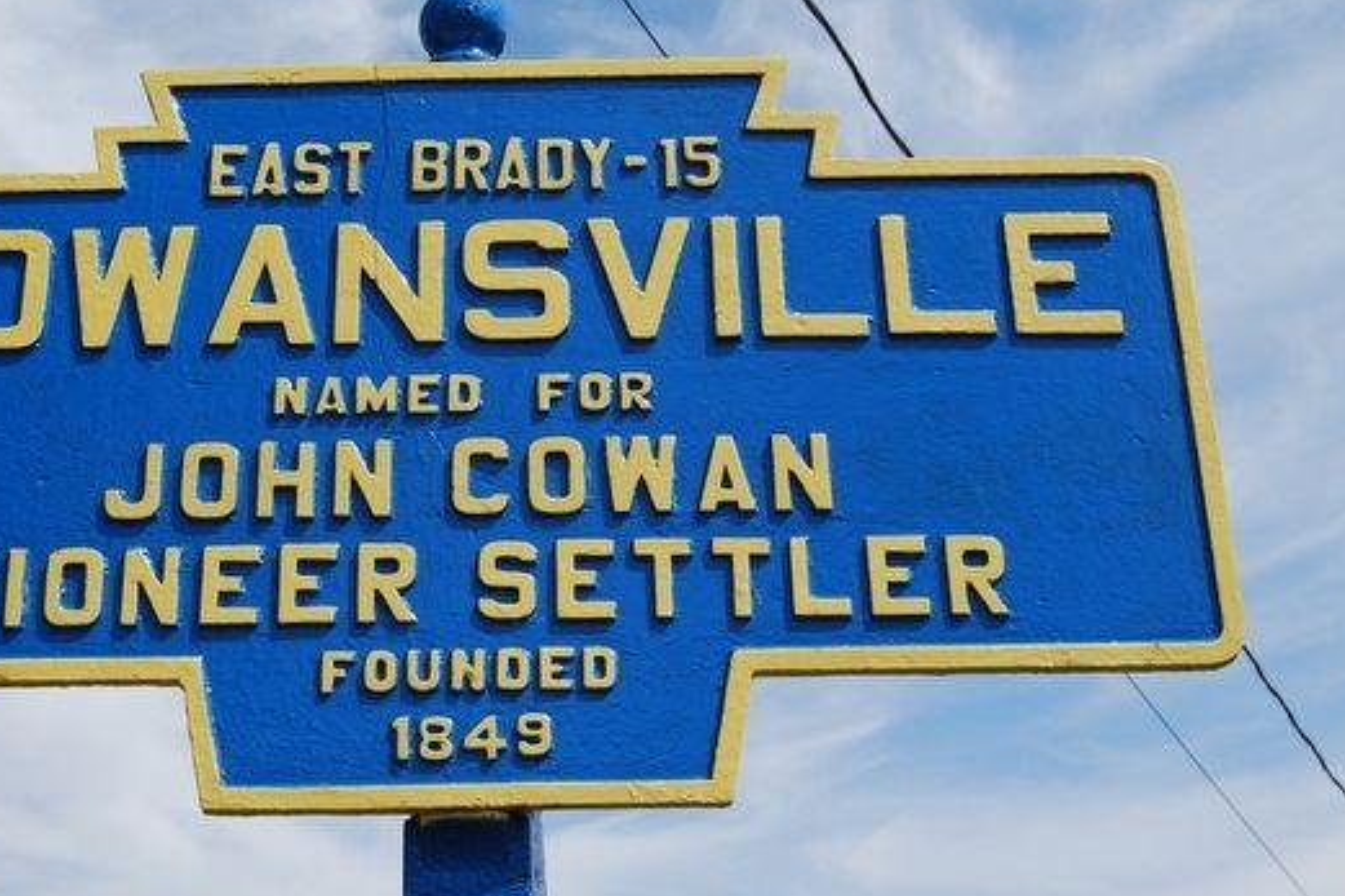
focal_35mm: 60
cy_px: 369
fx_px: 2241
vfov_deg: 22.6
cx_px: 460
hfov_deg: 33.2
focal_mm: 26
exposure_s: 1/250
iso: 100
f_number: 8
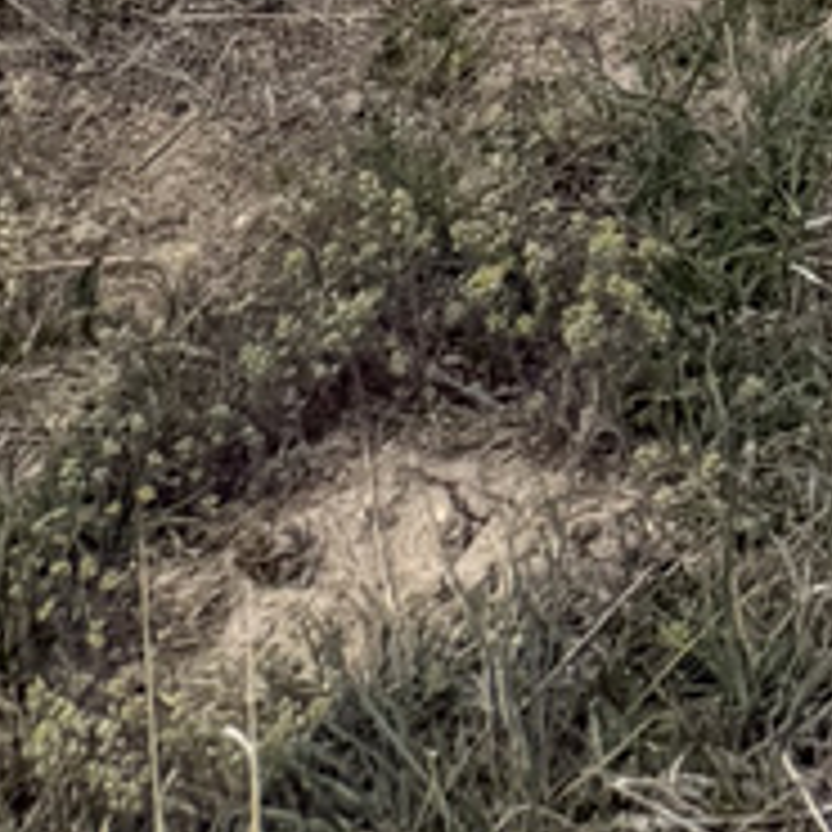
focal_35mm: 176
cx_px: 1561
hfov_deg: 9.4
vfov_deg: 7.3
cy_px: -2447
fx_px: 4786
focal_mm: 6.76
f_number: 1.78
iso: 80
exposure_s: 1/6173
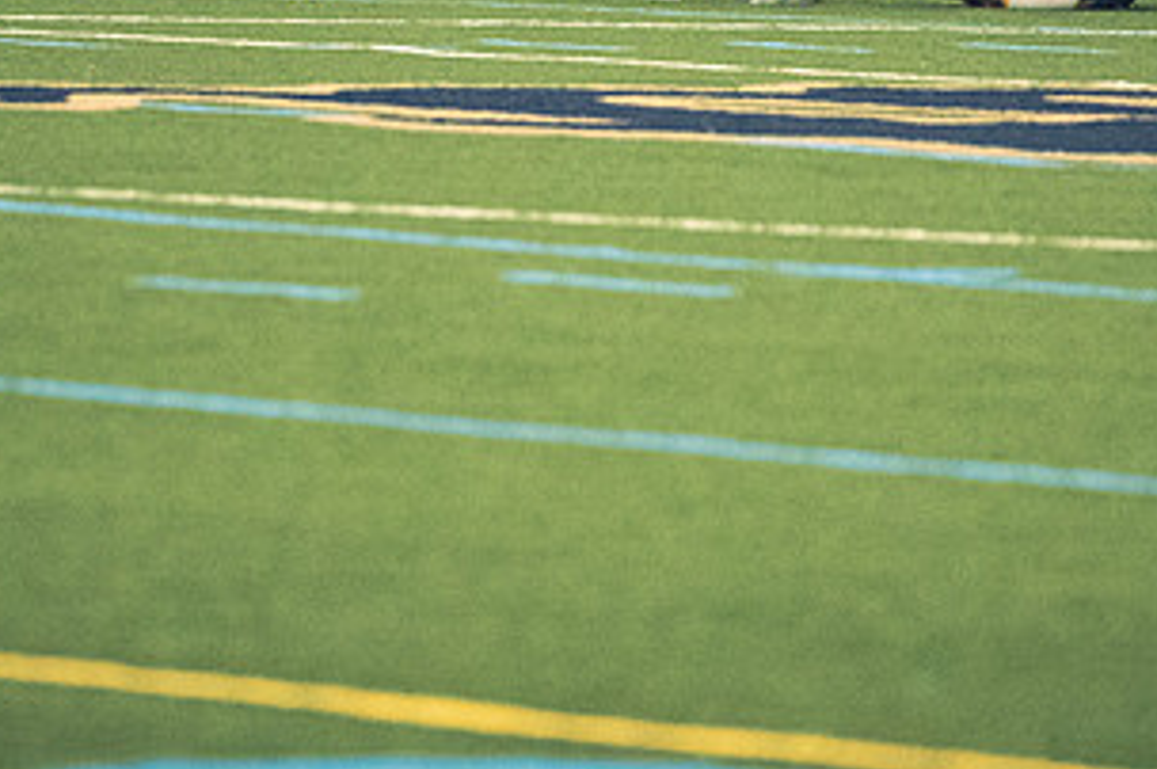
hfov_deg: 3.6
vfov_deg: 2.4
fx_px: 18396
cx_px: 590
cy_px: 42
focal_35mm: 573
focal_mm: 200
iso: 12800
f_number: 2.8
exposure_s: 1/500
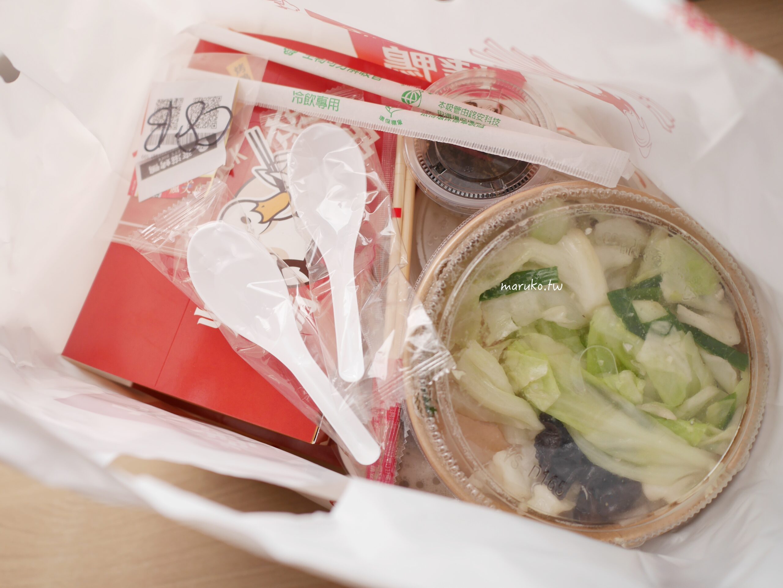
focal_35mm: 30
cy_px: 294
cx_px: 392
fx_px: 679
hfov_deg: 59.9
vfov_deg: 46.8
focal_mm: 15
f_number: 2.2
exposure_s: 1/125
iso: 200
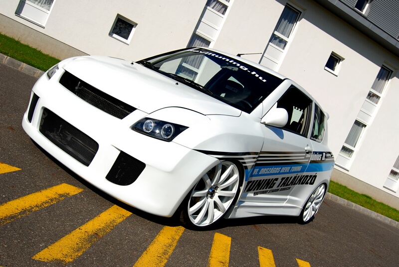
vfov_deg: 37.0
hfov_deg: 53.1
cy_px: 134
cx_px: 200
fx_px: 400
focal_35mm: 36
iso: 100
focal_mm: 24
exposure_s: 1/320
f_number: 9
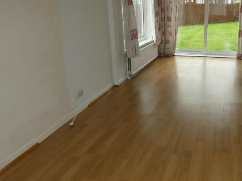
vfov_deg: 42.9
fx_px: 231
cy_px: 84
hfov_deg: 53.1
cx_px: 179
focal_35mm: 33
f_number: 2.8
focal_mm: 3.6
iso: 100
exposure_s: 1/60
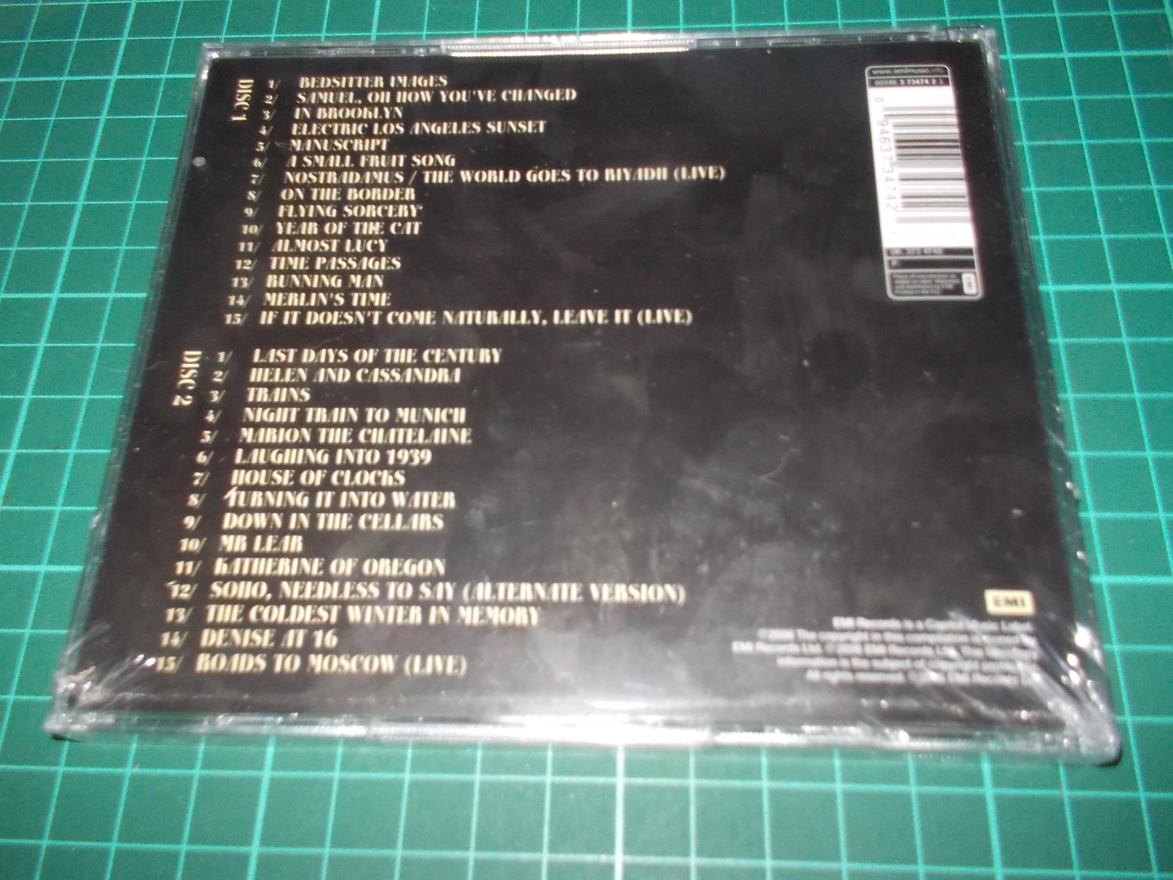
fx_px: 983
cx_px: 586
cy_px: 440
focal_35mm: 29
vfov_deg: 48.2
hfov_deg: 61.7
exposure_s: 1/30
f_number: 3.3
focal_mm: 4.1
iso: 200
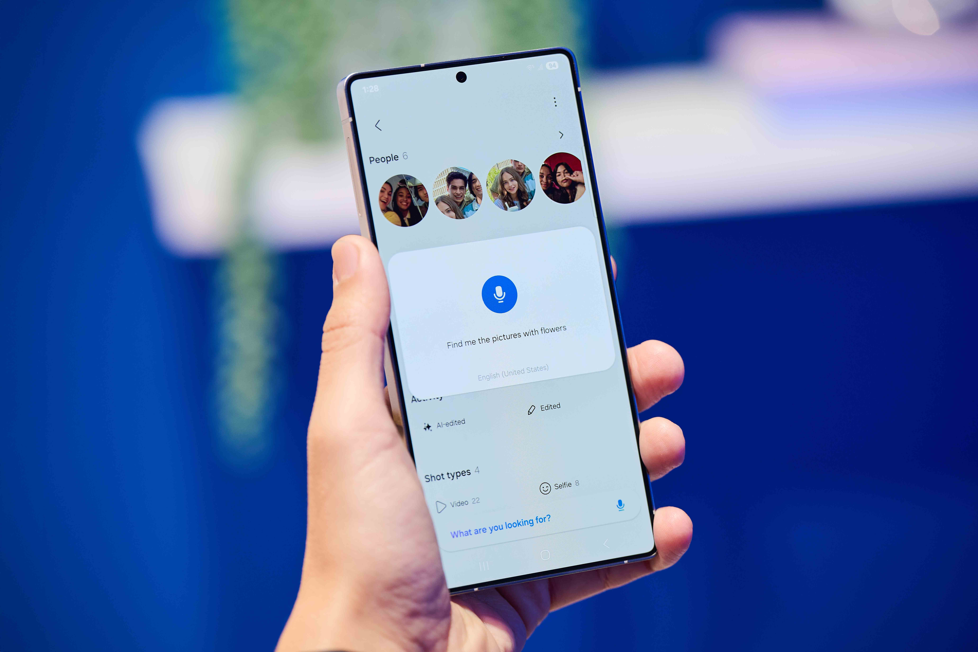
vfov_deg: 10.5
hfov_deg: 15.8
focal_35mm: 130
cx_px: 489
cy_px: 326
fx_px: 3531
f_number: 3.2
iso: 500
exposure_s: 1/100
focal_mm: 130
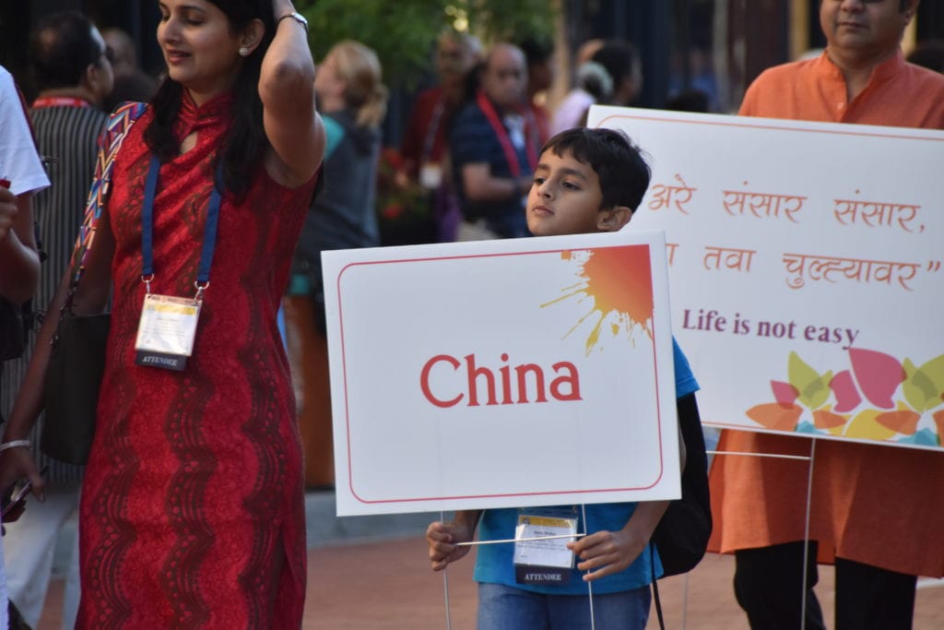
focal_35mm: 375
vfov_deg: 3.7
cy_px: 315
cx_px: 472
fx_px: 9834
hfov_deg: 5.5
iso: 800
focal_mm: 250
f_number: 6.3
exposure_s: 1/400
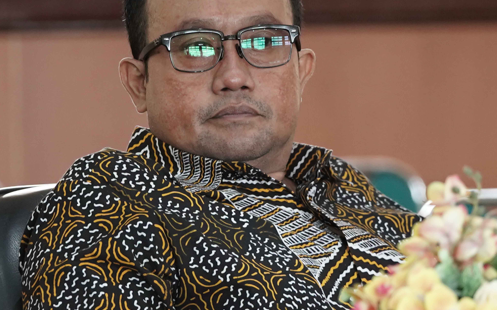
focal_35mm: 173
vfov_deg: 7.6
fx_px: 2343
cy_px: 132
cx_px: 262
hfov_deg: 12.1
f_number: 2.8
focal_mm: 110
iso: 5000
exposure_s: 1/250
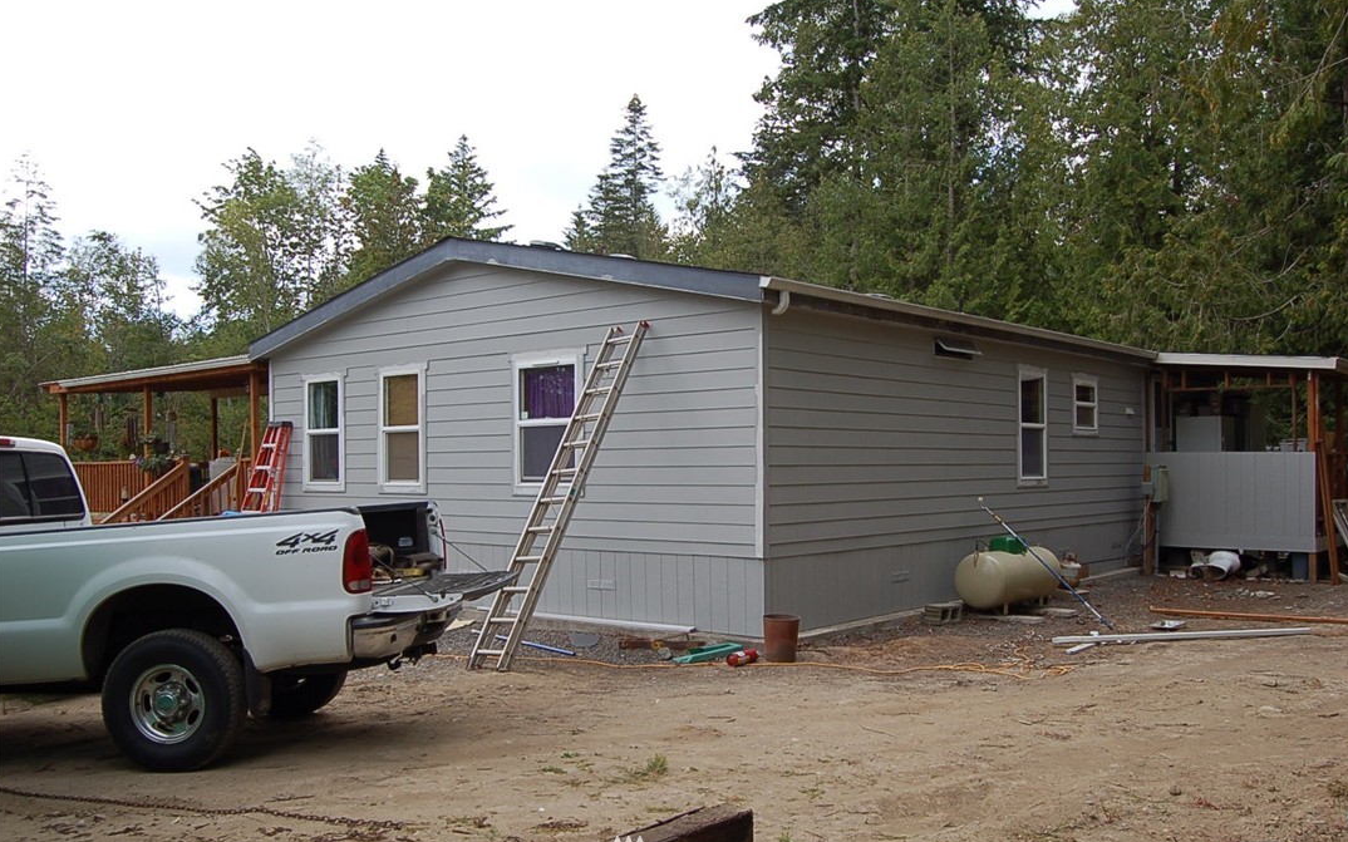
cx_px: 677
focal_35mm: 34
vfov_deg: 37.3
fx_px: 1249
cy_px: 445
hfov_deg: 56.7
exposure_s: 1/200
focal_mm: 22
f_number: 7.1
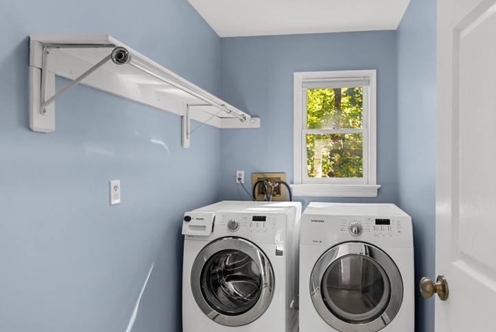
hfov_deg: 73.0
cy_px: 164
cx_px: 295
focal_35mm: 24
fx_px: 331
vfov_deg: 53.2
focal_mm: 16
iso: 1250
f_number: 4
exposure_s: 1/30
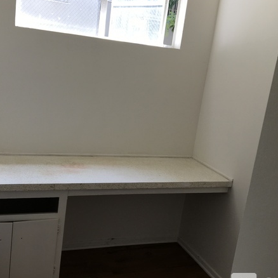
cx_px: 122
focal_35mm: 39
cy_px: 140
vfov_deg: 42.8
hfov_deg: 42.8
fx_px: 354
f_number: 2.2
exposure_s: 1/120
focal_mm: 4.15
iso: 32
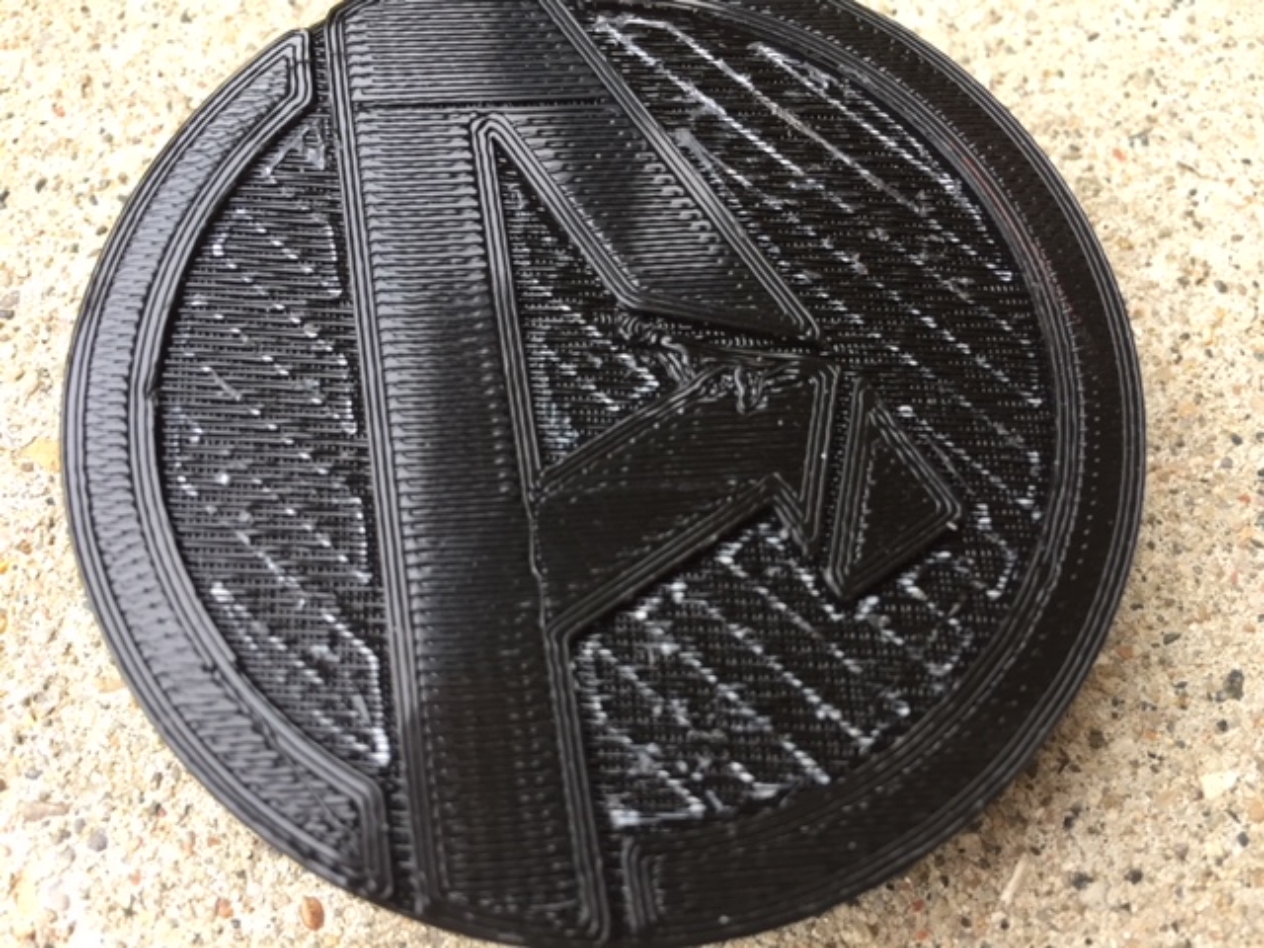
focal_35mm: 29
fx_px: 1059
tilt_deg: -70.3
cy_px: 474
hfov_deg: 61.7
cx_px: 632
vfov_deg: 48.2
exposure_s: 1/30
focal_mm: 4.15
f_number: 2.2
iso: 64
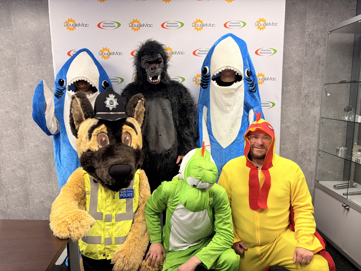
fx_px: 271
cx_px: 180
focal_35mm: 26
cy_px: 136
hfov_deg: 67.3
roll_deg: +1.8
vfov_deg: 53.1
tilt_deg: -8.5
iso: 80
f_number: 1.6
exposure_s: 1/50
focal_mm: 5.96
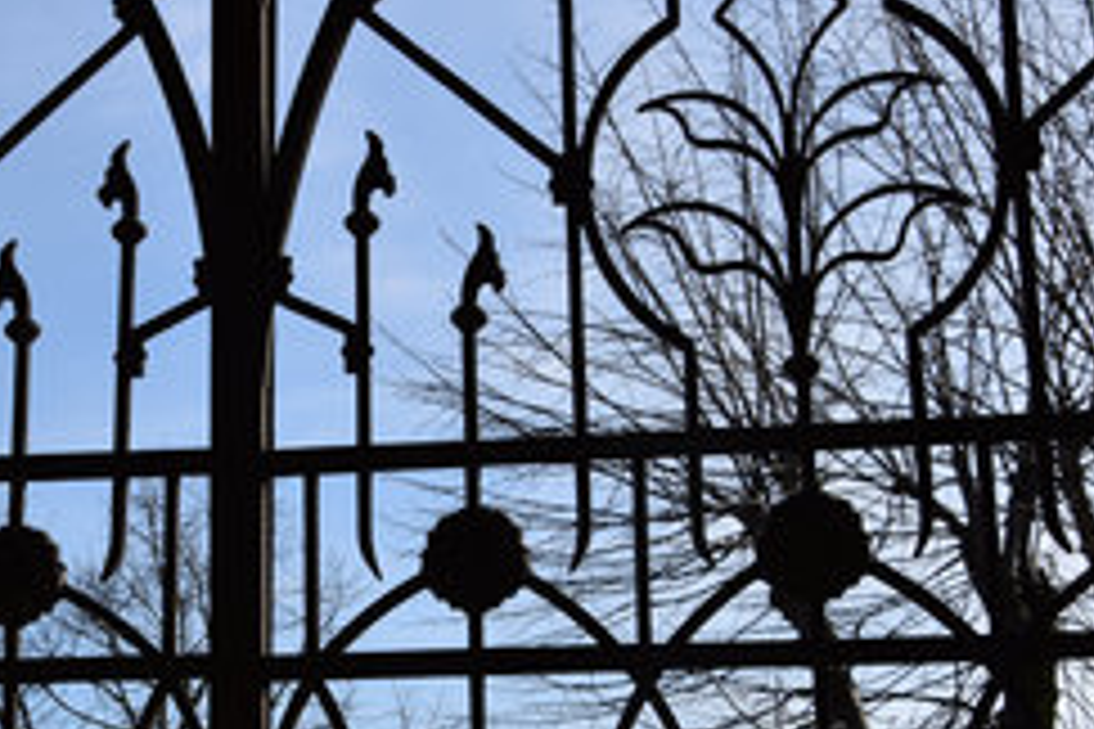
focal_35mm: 79
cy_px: 520
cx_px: 284
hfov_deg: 25.4
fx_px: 2401
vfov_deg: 17.2
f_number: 9
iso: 200
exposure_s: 1/640
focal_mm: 32
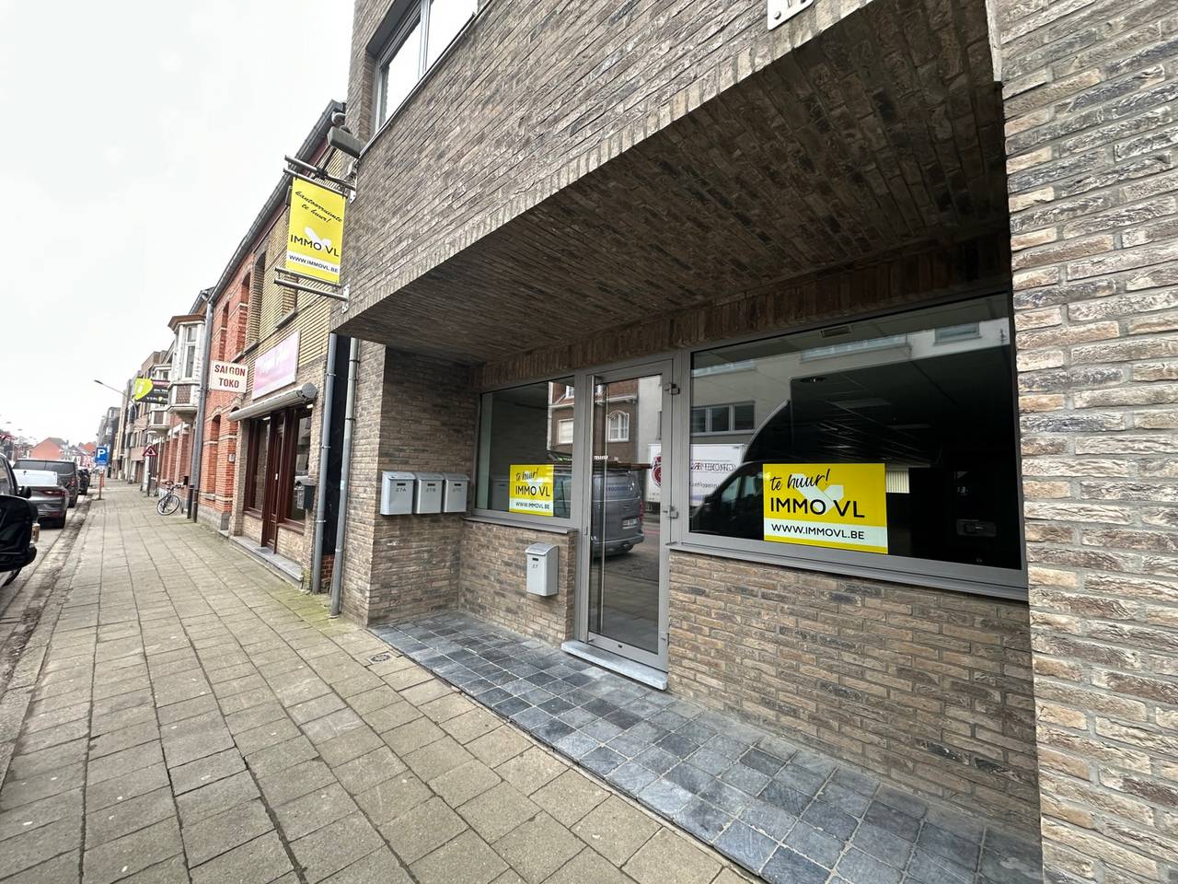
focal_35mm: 14
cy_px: 442
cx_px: 589
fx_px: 476
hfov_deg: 102.1
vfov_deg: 85.7
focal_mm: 2.22
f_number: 2.2
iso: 160
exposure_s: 1/99
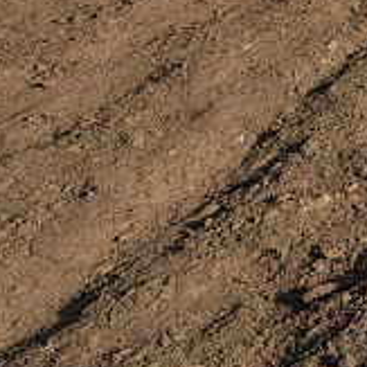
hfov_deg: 10.3
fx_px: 1319
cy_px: -381
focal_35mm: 110
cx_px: 1166
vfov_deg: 13.4
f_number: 7.1
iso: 200
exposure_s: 1/500
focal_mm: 17
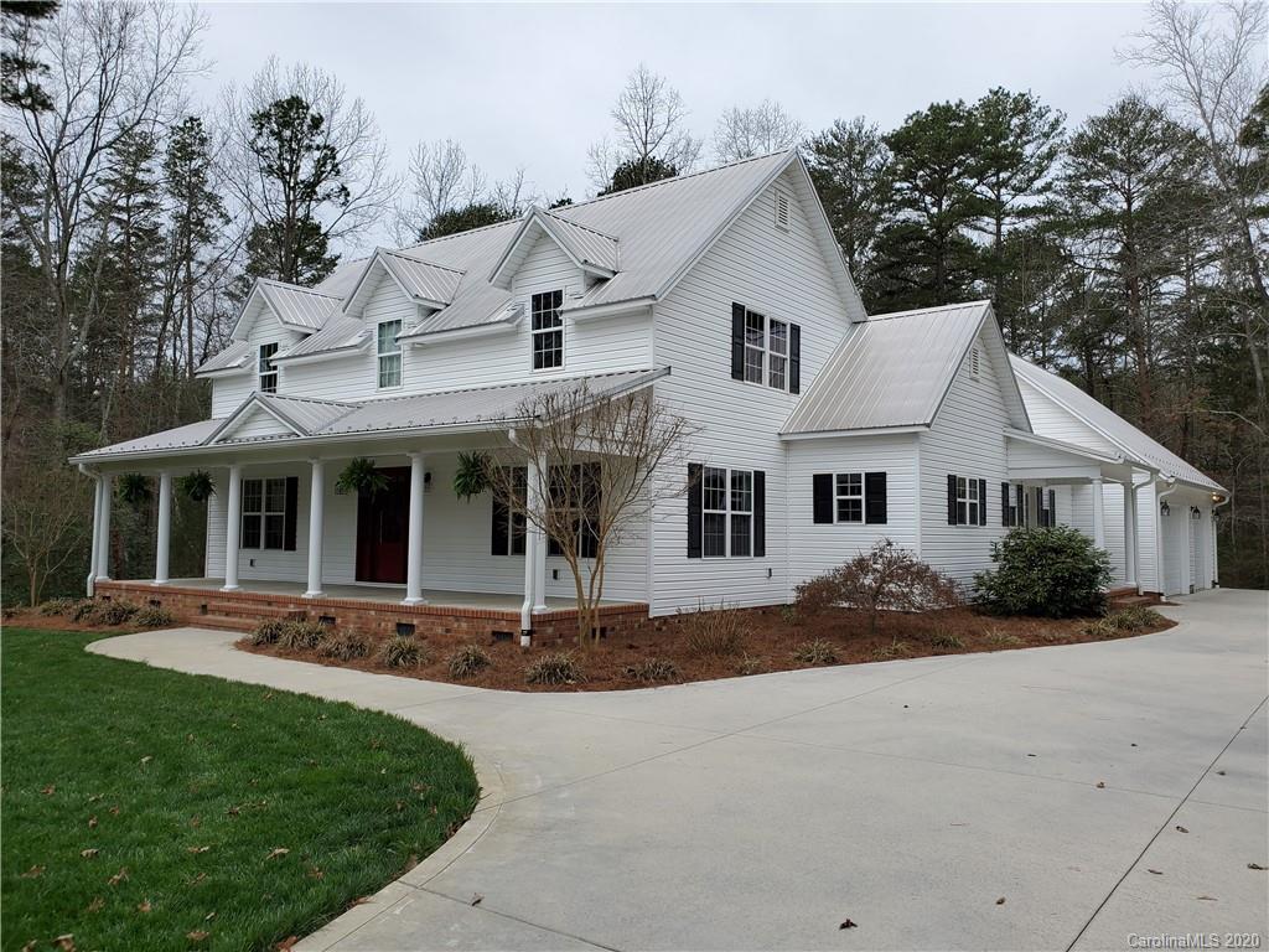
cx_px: 634
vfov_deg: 53.1
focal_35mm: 26
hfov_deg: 67.3
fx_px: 953
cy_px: 476
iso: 50
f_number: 2.4
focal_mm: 4.3
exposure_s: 1/1198
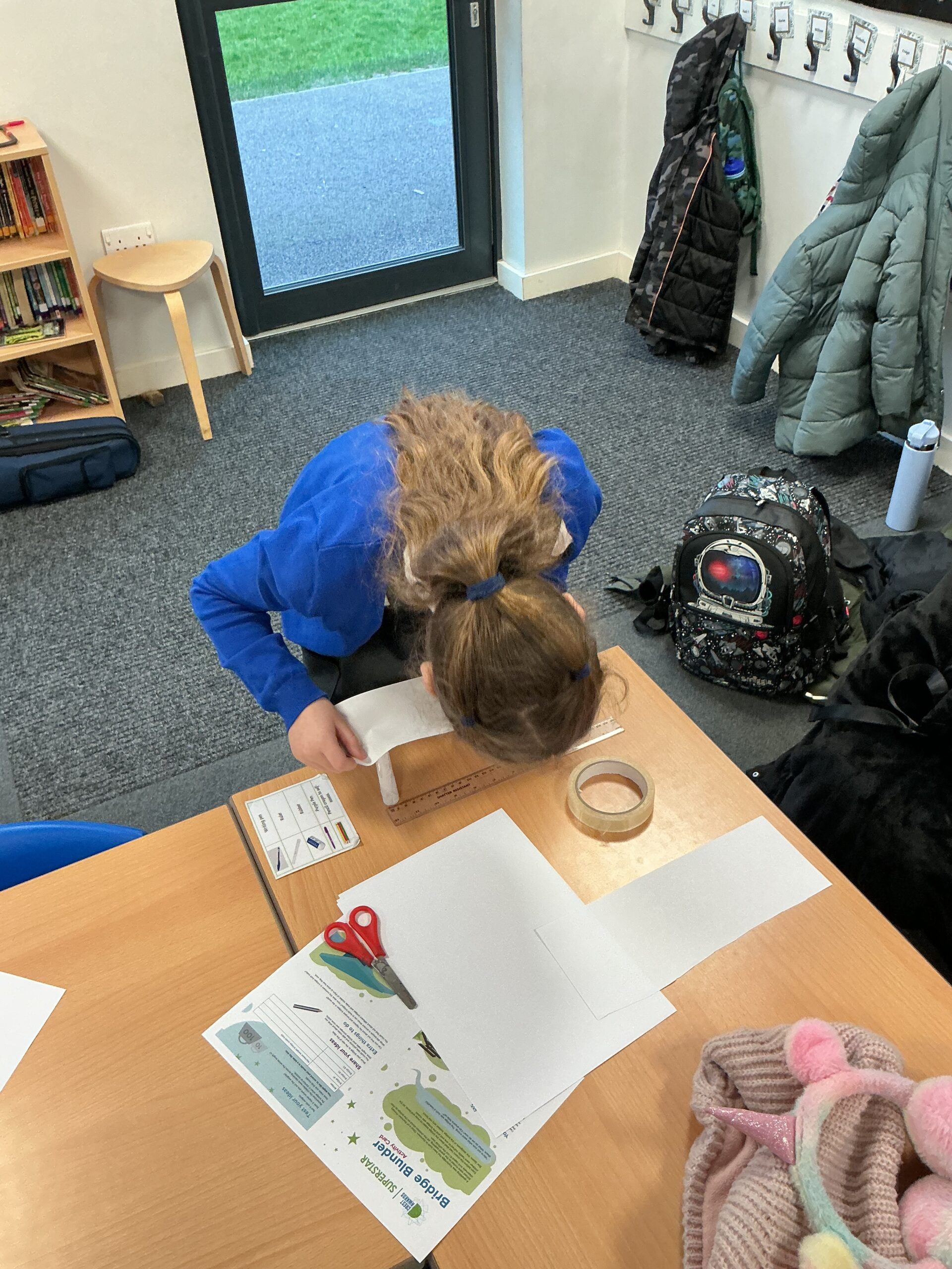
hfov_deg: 48.2
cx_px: 476
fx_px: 1063
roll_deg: +3.7
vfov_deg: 61.7
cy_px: 634
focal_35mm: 29
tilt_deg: -40.8
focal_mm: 3
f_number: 1.8
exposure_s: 1/60
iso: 125
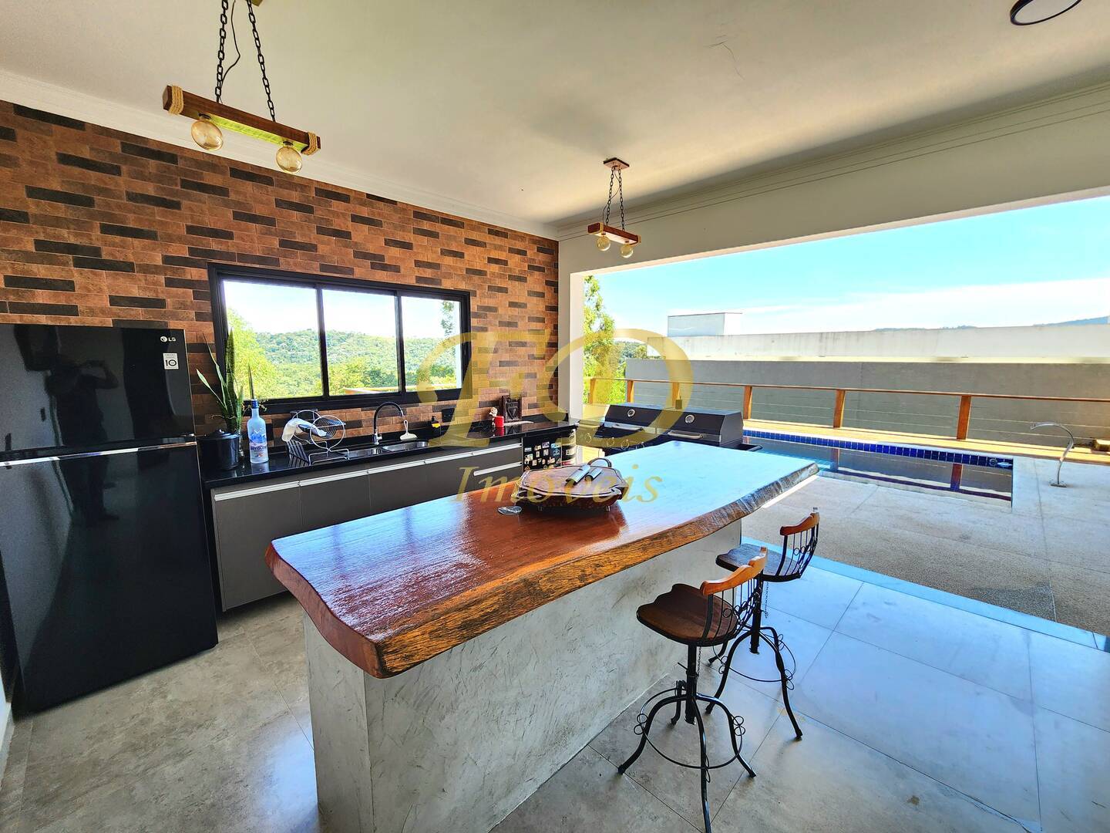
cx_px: 555
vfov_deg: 89.9
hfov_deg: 106.2
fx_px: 417
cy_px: 416
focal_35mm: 13
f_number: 2.2
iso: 64
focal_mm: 2.2
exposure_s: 1/120
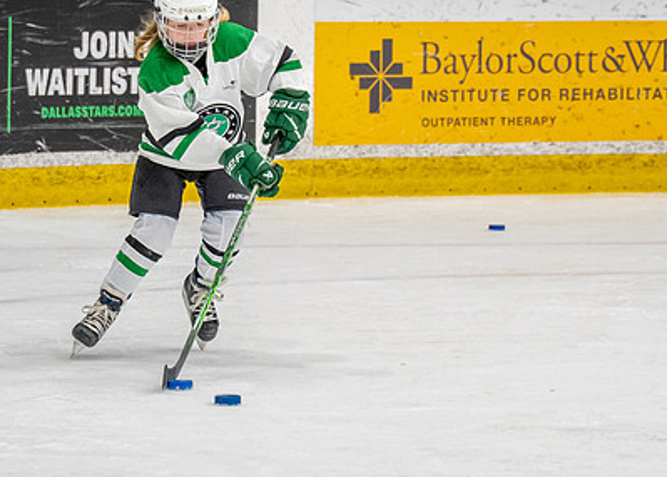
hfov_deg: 8.5
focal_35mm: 237
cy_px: 198
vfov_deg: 6.1
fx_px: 4490
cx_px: 223
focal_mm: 70
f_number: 2.8
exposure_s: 1/1000
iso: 1250
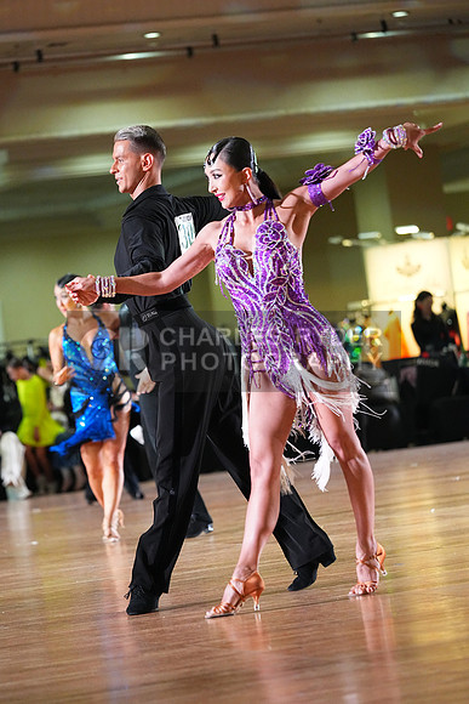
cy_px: 352
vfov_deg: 11.9
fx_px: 3359
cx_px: 234
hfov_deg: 8.0
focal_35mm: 172
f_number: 4
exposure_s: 1/400
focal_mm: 172
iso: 8000
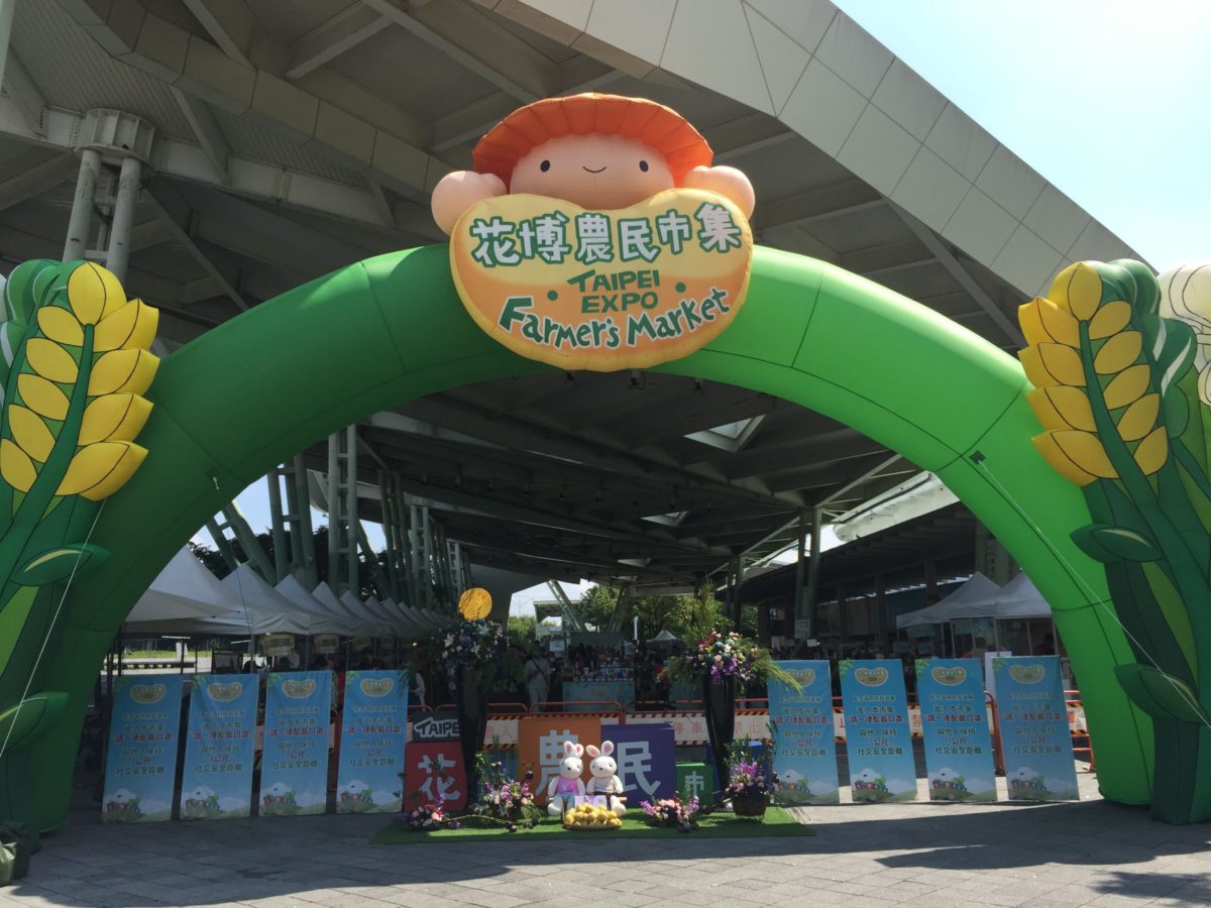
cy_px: 454
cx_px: 606
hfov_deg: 61.7
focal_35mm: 29
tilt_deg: +9.3
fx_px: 1015
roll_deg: +0.1
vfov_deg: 48.2
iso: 32
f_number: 2.2
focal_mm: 4.15
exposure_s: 1/1276
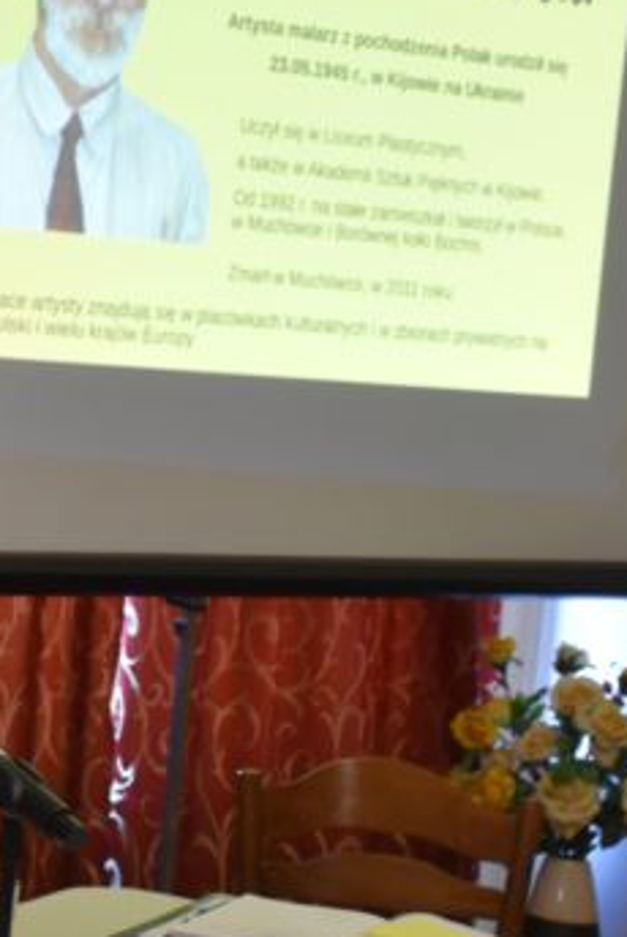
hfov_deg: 11.1
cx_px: -444
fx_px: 3024
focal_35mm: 116
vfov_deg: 17.6
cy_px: 459
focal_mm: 26
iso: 1600
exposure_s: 1/60
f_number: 3.8
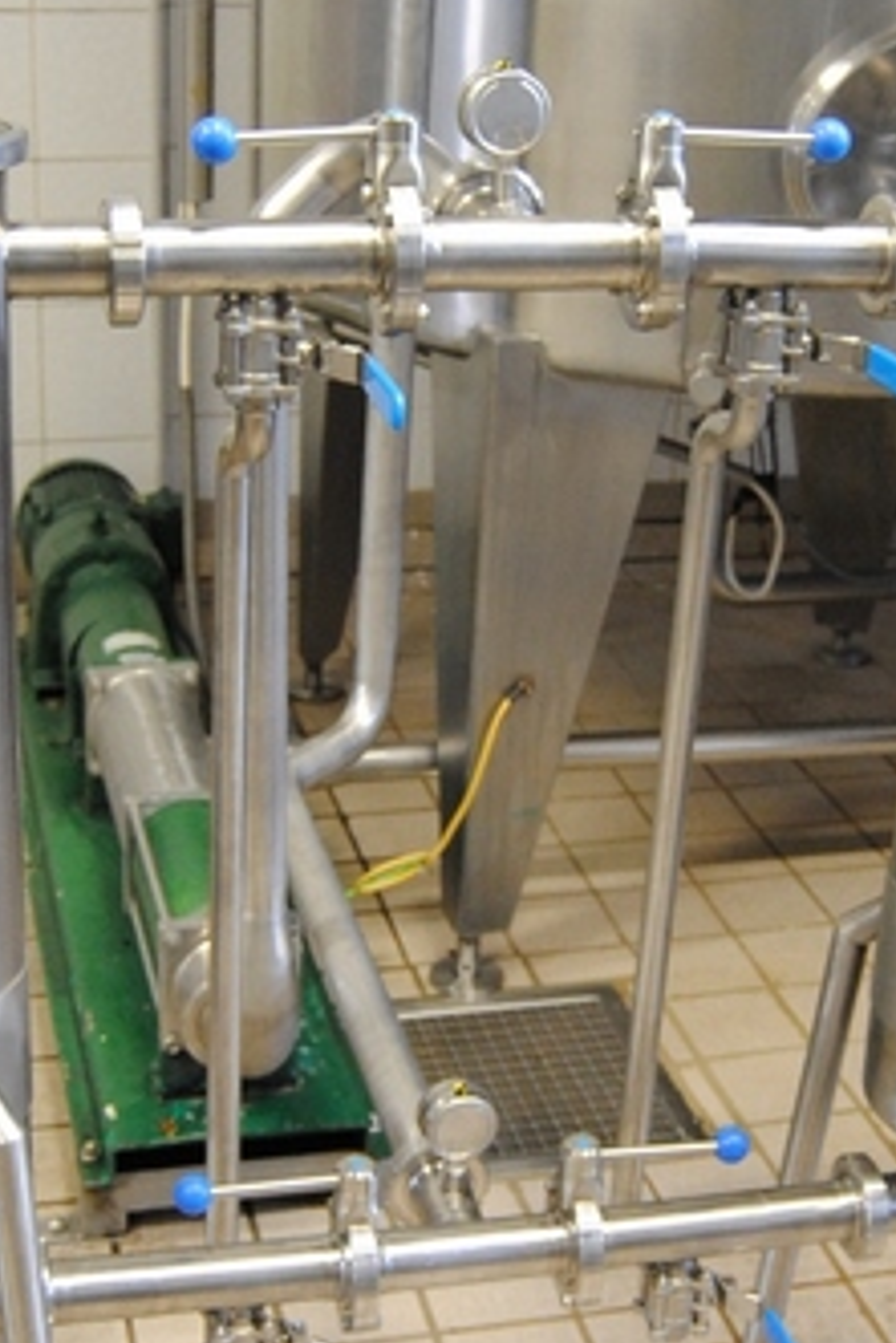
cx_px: 499
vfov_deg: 32.9
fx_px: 2275
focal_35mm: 61
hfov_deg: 22.3
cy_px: 700
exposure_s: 1/20
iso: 800
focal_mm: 18
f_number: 3.5
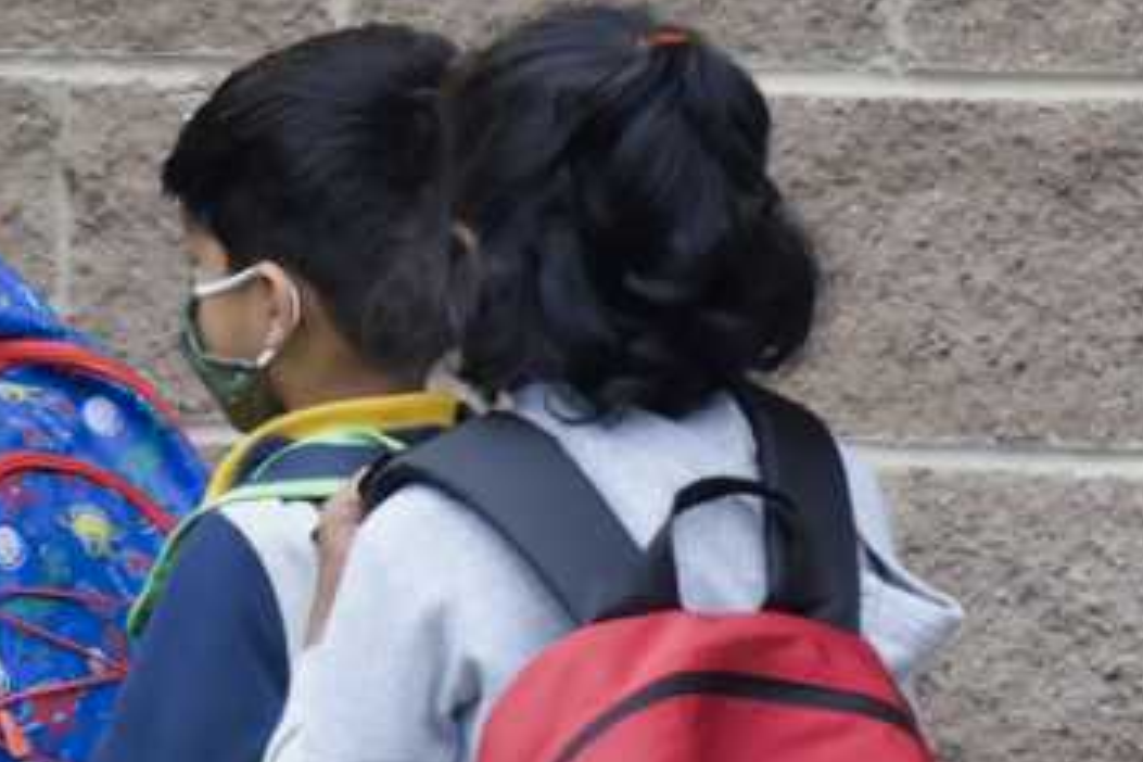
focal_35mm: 1021
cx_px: -1176
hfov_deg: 2.0
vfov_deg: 1.3
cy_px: 291
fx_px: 32414
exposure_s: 1/320
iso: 640
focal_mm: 175
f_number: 3.5
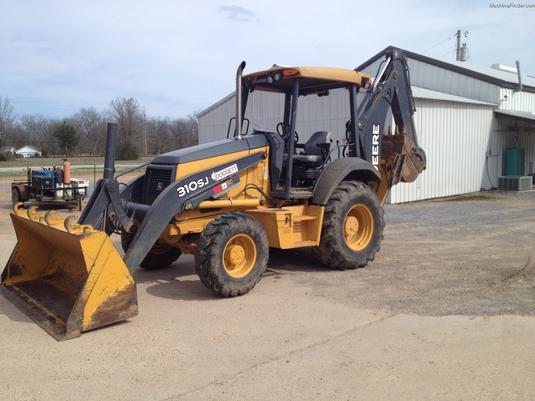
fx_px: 541
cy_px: 200
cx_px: 268
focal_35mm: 35
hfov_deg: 52.6
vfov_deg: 40.7
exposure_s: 1/1905
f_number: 2.4
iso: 50
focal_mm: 4.28
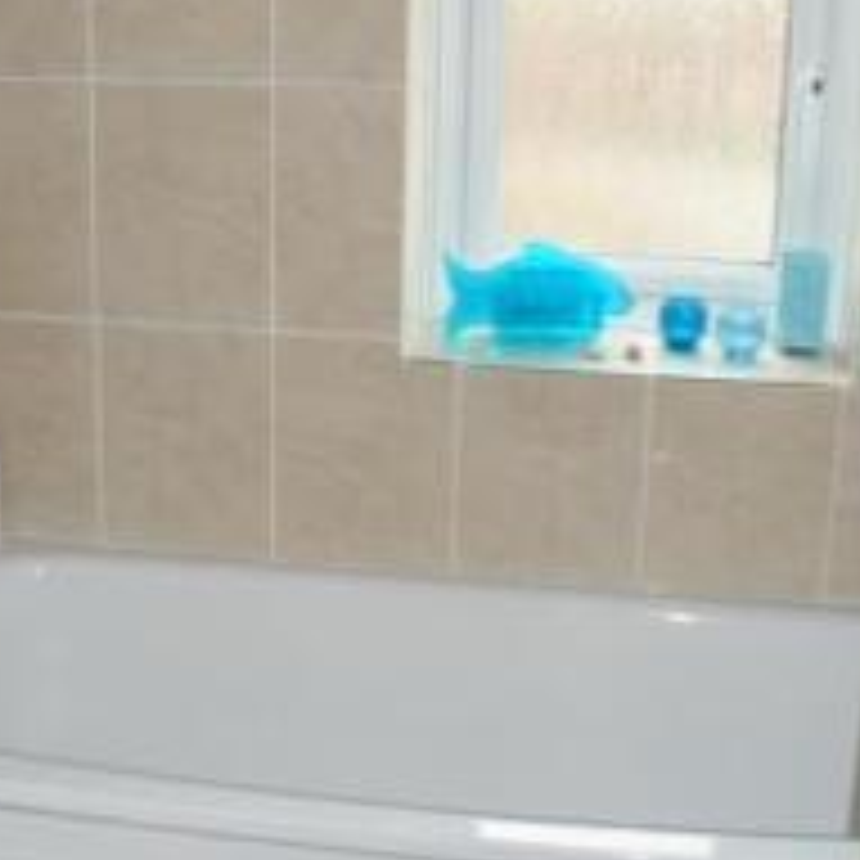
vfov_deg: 23.6
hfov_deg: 23.6
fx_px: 2052
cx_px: 306
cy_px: 353
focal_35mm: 73
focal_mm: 6
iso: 100
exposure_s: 1/25
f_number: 2.8
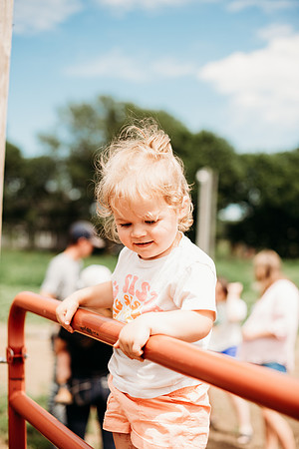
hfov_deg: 27.0
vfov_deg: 39.6
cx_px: 150
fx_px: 623
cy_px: 224
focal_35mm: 50
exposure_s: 1/1600
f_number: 2.2
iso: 100
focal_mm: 50
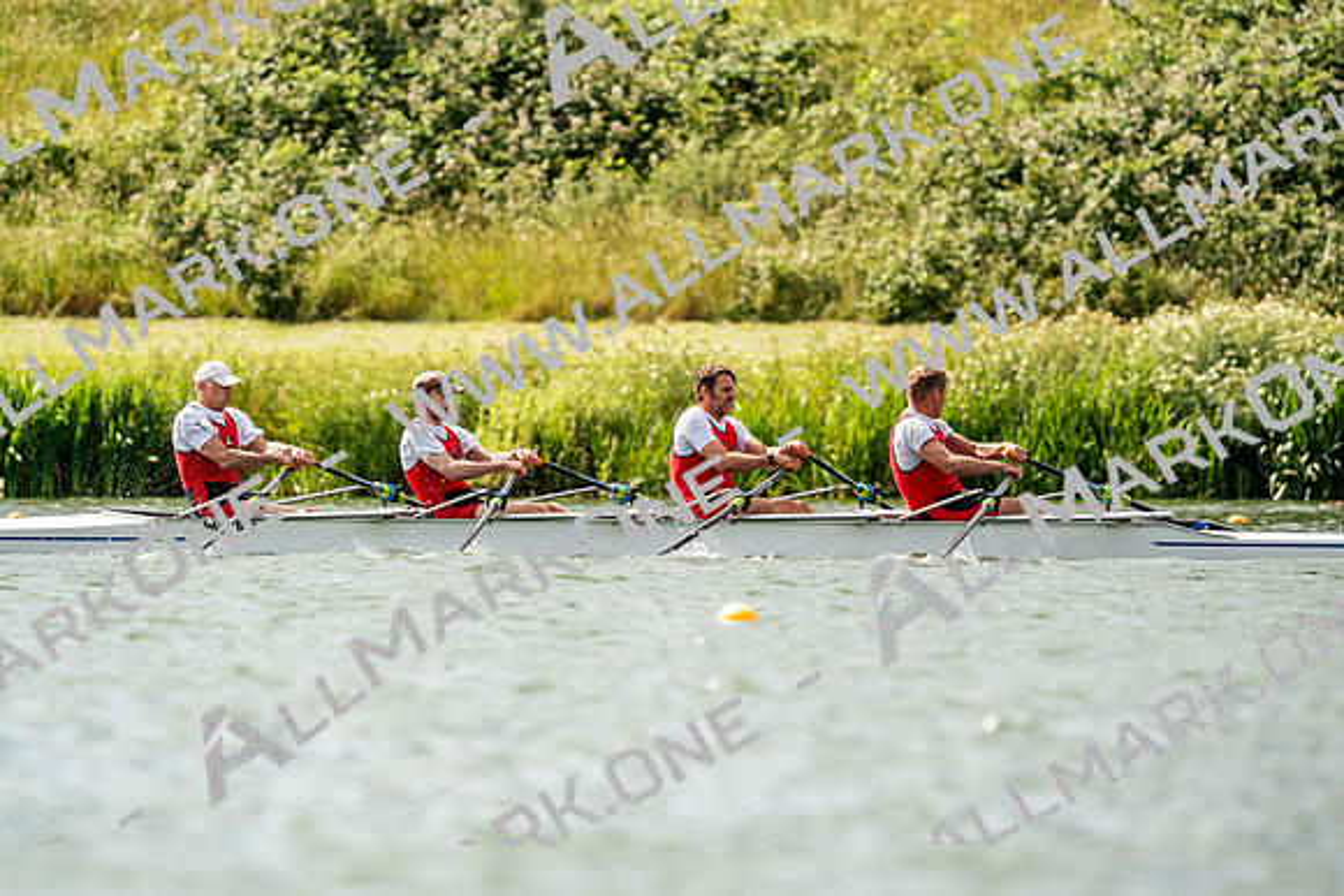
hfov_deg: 5.6
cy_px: 448
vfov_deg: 3.7
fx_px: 13853
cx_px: 672
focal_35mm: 371
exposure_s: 1/2000
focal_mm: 371
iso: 320
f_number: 6.3
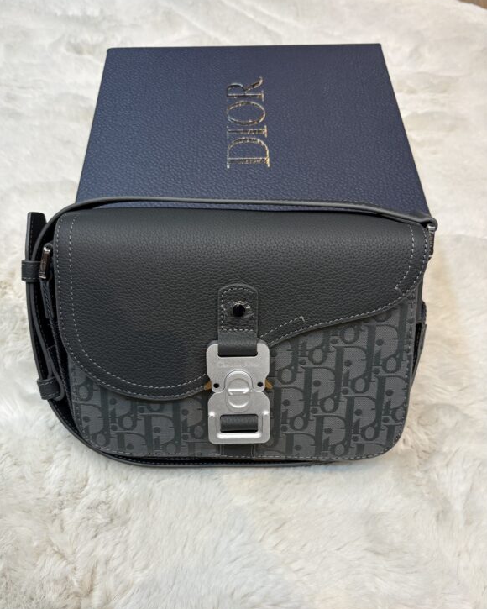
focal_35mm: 28
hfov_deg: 51.5
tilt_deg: -57.0
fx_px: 504
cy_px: 312
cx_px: 238
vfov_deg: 62.2
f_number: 1.6
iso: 100
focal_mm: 5.96
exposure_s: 1/50
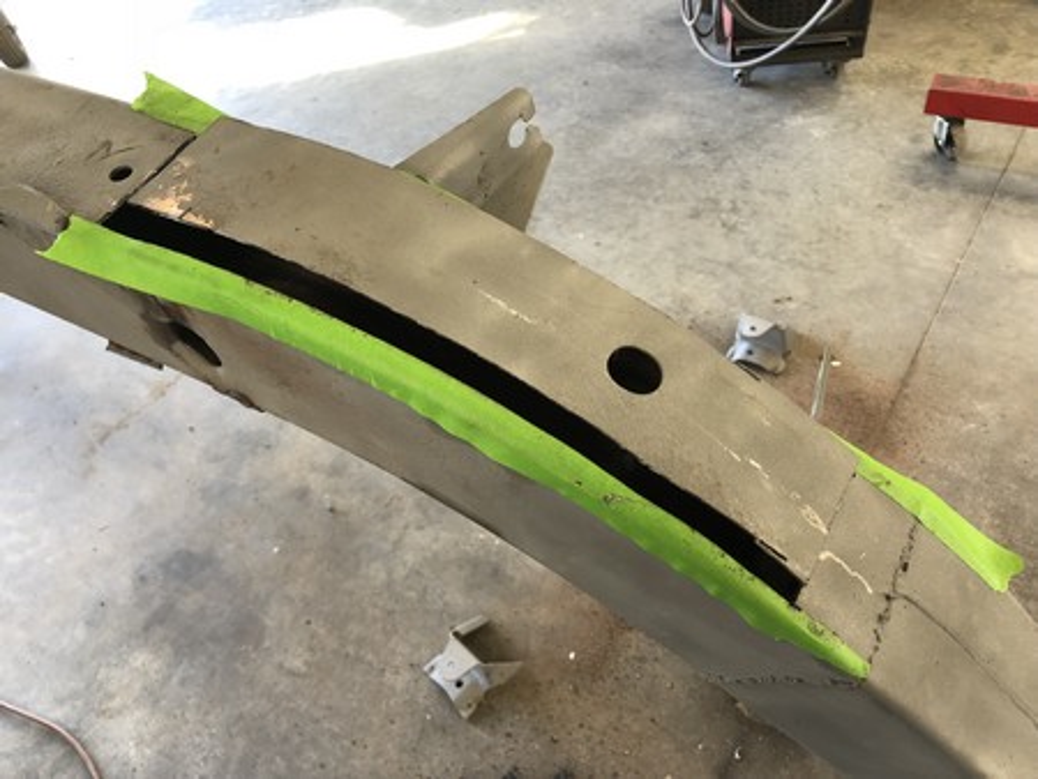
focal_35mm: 28
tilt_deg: -48.0
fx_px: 840
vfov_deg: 49.8
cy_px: 390
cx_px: 519
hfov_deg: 63.4
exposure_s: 1/24
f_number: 1.8
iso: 32
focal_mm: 4
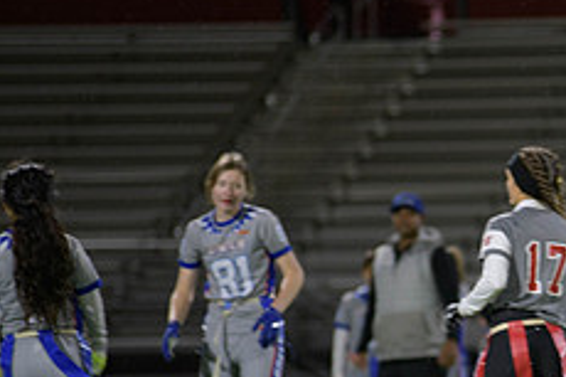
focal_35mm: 480
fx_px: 7541
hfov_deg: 4.3
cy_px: 302
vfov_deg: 2.9
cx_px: 632
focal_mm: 190
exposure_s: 1/200
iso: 1100
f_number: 2.8
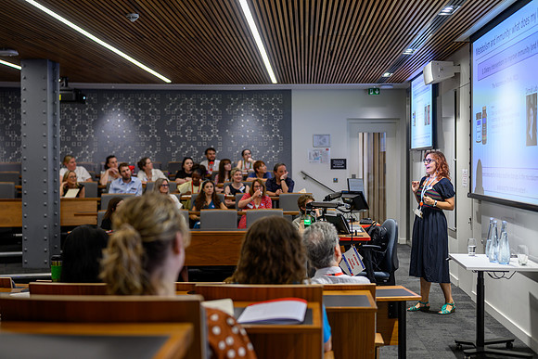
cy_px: 180
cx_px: 269
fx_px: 697
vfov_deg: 28.9
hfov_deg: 42.2
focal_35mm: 47
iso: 140
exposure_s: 1/125
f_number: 2.1
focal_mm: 46
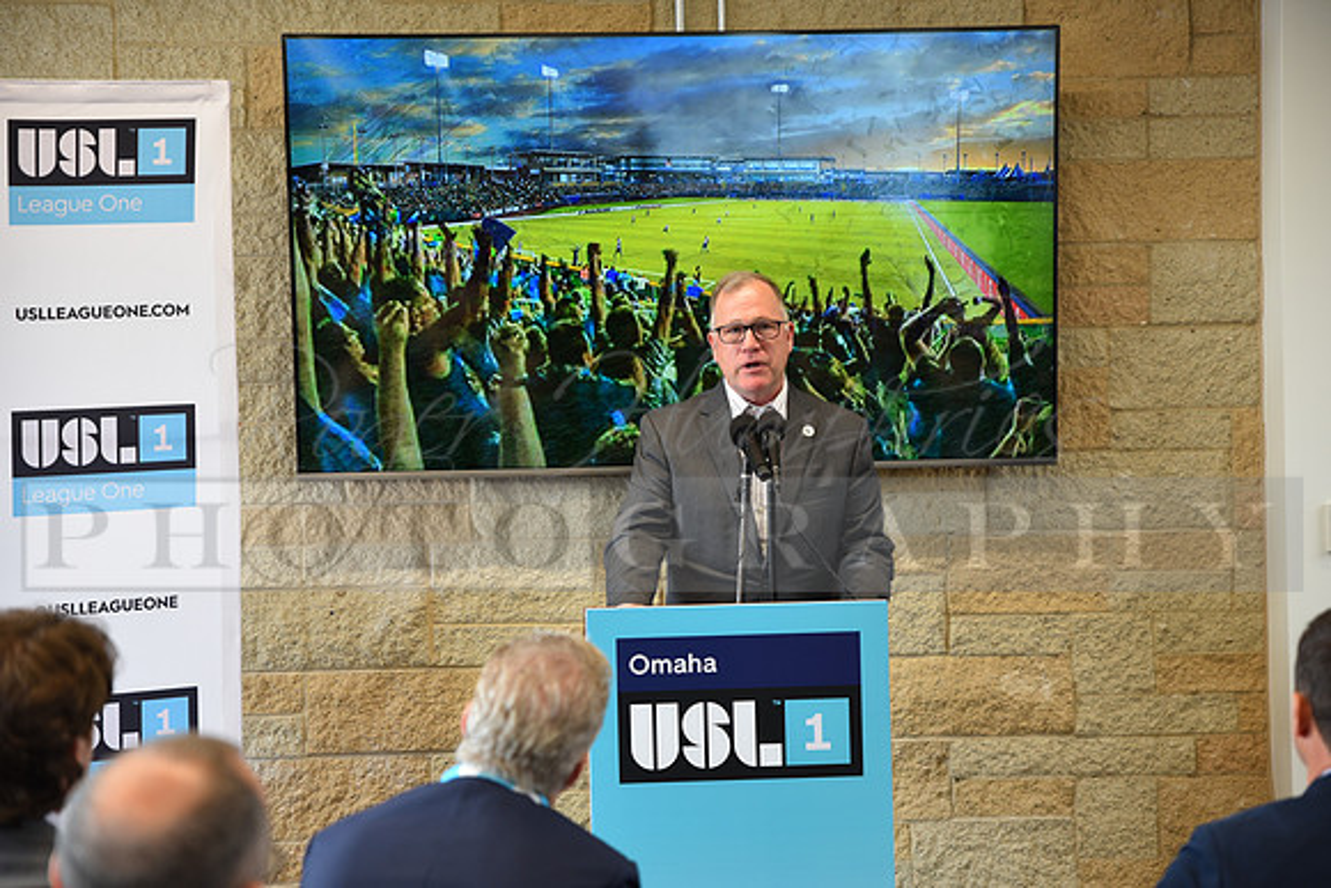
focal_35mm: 70
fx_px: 2589
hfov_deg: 28.8
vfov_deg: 19.5
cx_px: 666
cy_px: 444
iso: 400
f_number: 2.8
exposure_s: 1/60
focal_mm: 70
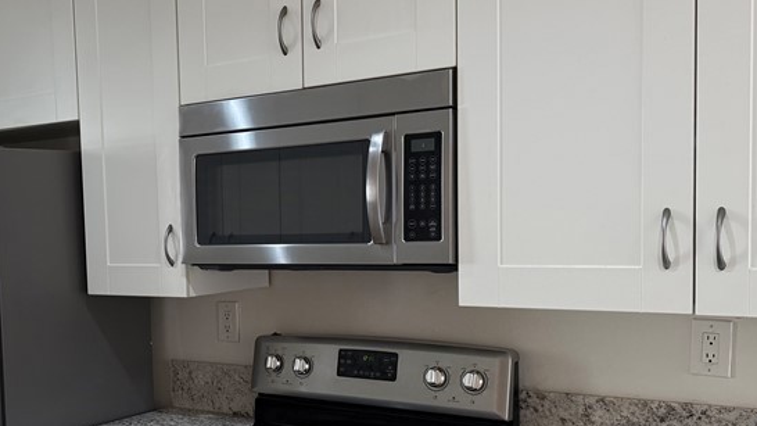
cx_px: 165
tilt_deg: -4.5
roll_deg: +1.6
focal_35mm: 49
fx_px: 983
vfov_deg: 24.3
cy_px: 298
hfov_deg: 40.6
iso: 200
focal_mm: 6.76
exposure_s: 1/237
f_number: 1.78
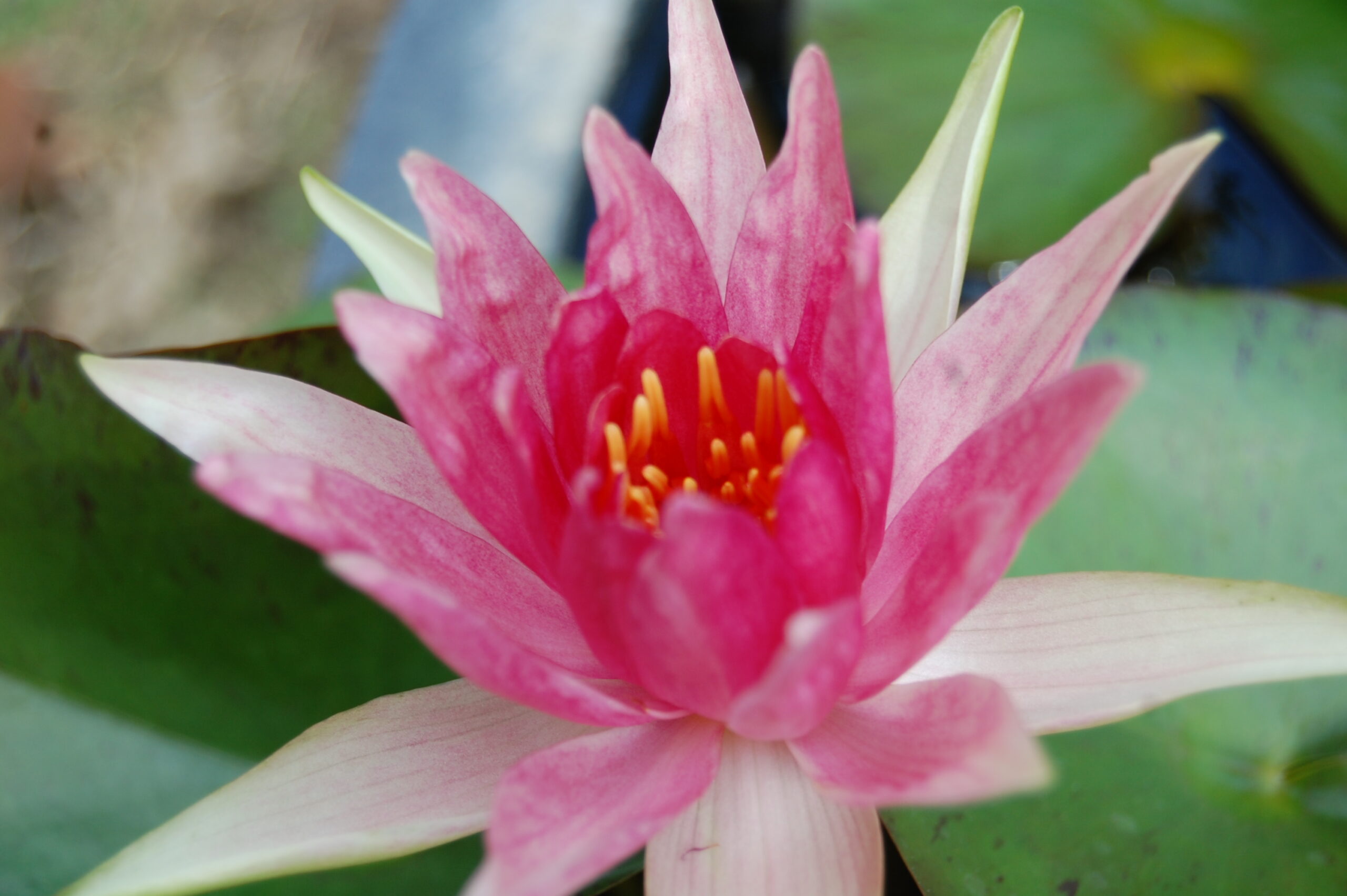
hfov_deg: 27.0
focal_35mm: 75
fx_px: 2804
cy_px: 448
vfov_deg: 18.1
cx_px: 674
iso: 200
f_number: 6.3
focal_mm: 50
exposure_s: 1/160
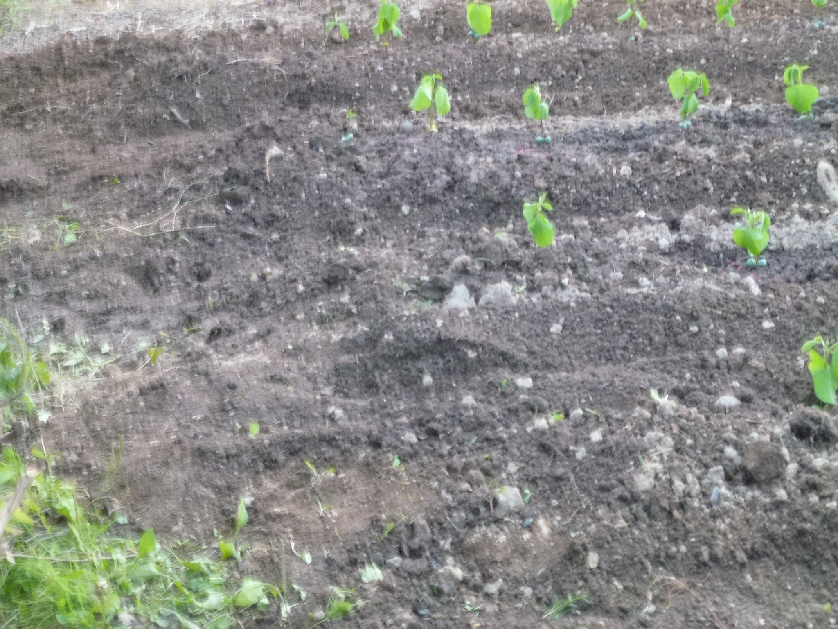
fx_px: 3171
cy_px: 314
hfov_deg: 15.1
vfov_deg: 11.3
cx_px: 419
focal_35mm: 131
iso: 400
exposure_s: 1/4
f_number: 5.2
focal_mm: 23.4
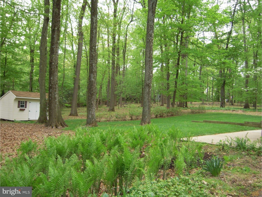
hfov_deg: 58.4
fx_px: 235
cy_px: 98
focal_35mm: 31
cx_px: 131
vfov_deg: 45.4
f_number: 2.8
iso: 100
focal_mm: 5.6
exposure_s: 1/50
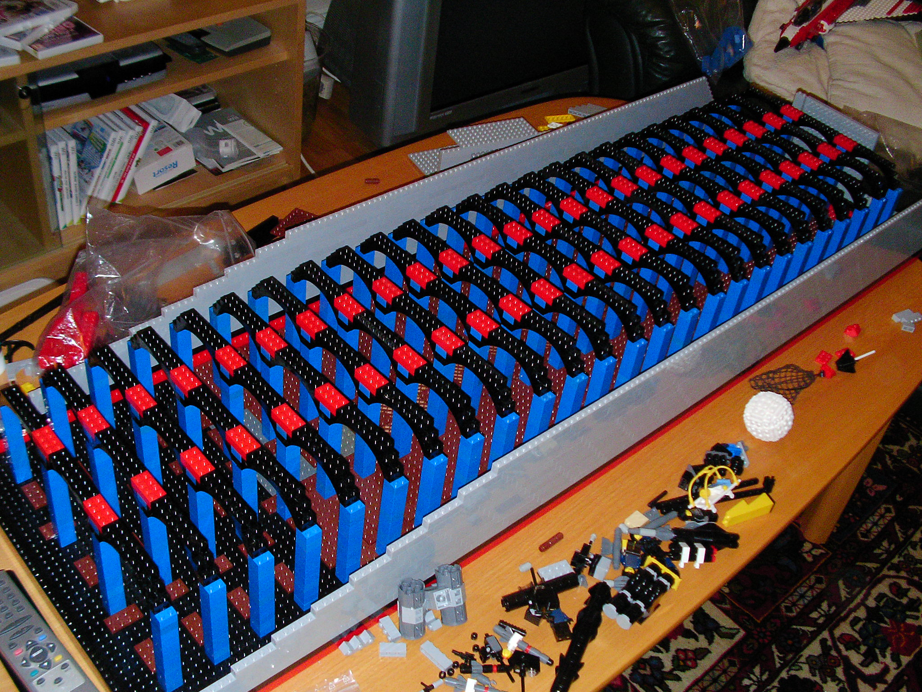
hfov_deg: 49.0
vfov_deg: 37.7
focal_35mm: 38
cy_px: 346
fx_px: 1012
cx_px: 461
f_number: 3.5
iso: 200
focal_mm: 5.8
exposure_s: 1/30
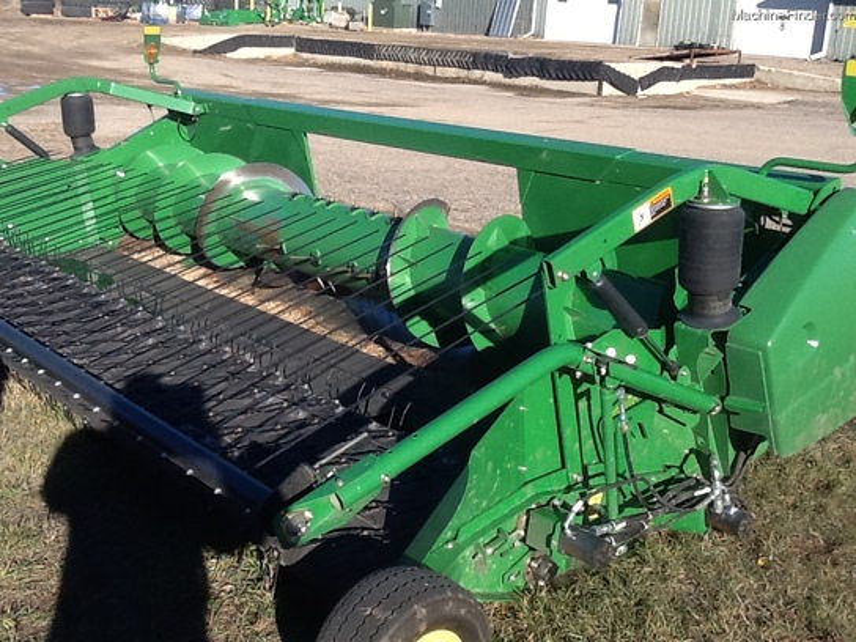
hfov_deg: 42.9
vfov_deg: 32.9
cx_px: 428
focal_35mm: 44
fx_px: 1088
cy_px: 321
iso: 40
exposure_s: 1/891
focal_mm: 2.03
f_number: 2.4
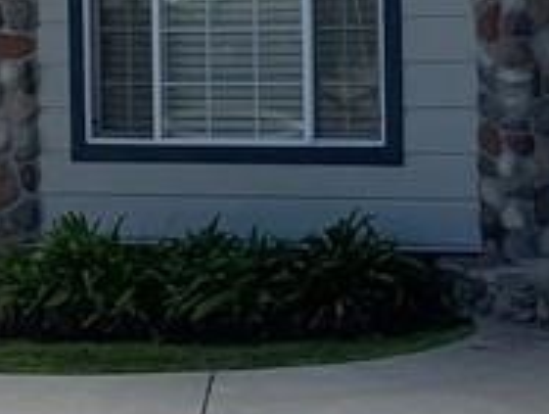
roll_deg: +1.2
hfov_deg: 13.4
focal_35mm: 142
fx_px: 2256
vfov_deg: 10.4
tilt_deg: -2.4
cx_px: 722
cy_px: 23
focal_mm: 4.25
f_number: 1.8
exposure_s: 1/4274
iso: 25
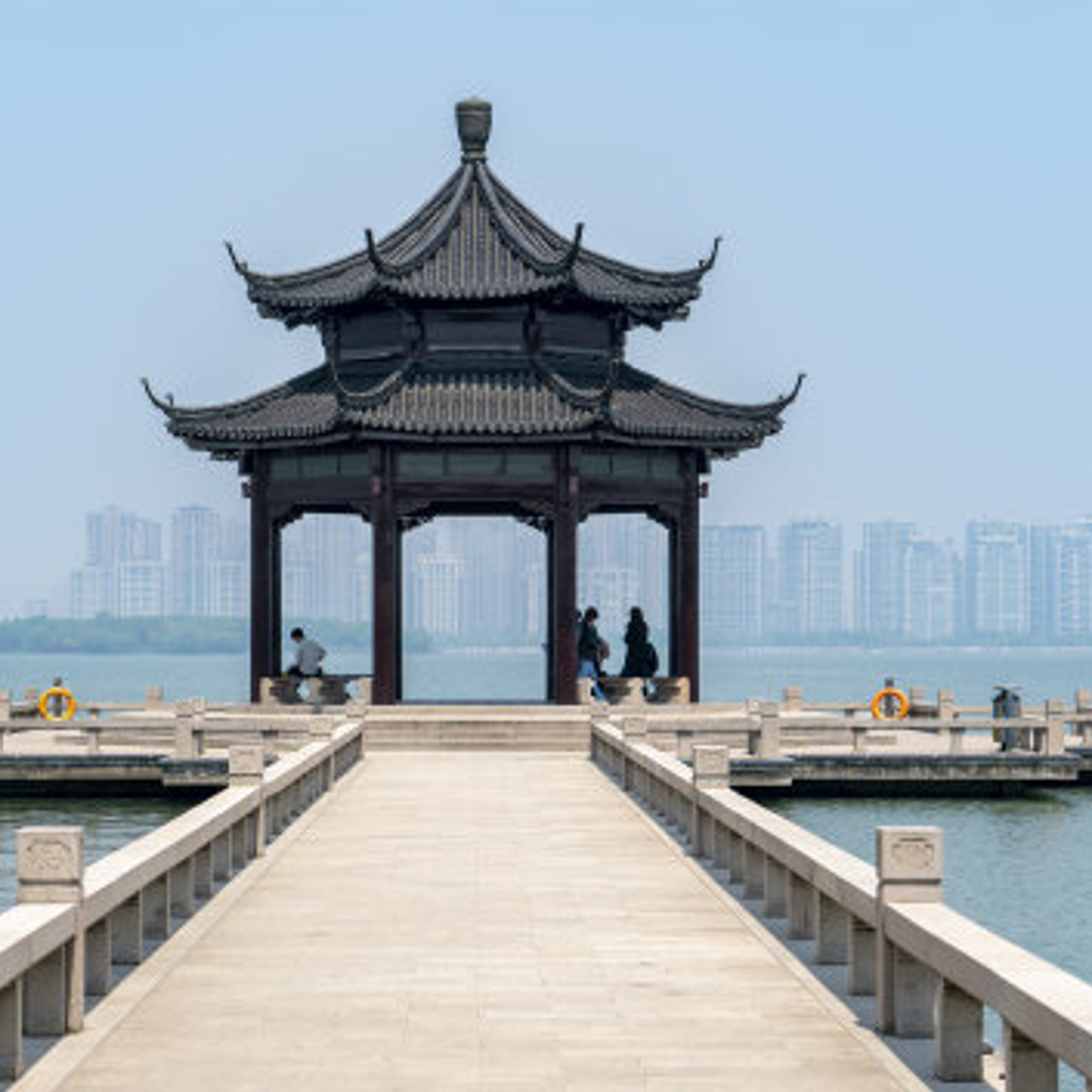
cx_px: 449
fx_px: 3676
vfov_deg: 16.9
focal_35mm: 103
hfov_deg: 16.9
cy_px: 609
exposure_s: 1/160
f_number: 8
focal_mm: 70
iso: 100
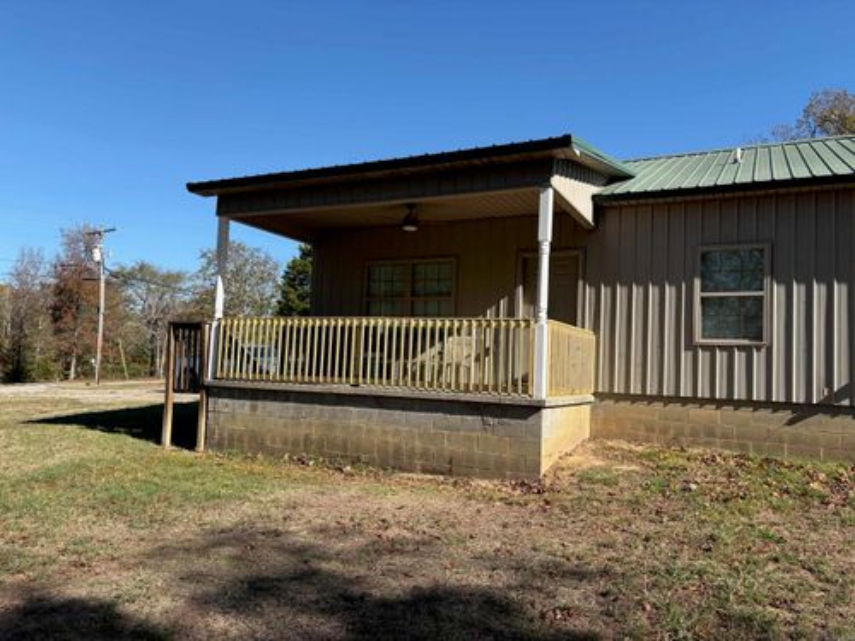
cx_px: 428
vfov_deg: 53.1
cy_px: 320
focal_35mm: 26
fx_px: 642
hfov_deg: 67.3
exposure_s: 1/2451
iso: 50
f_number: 1.6
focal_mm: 5.96
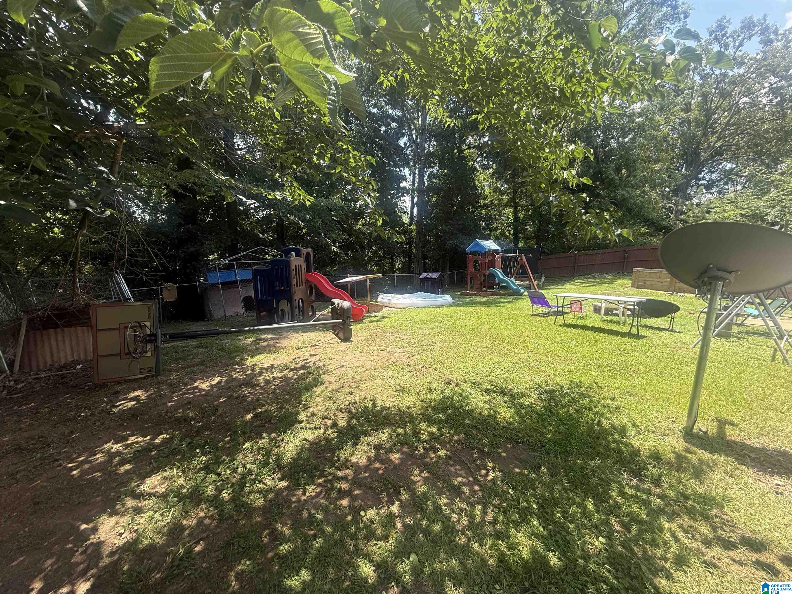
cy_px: 297
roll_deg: -3.9
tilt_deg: -7.0
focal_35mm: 14
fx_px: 320
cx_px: 396
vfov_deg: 85.7
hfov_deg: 102.1
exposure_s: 1/479
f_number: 2.2
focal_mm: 2.22
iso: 50
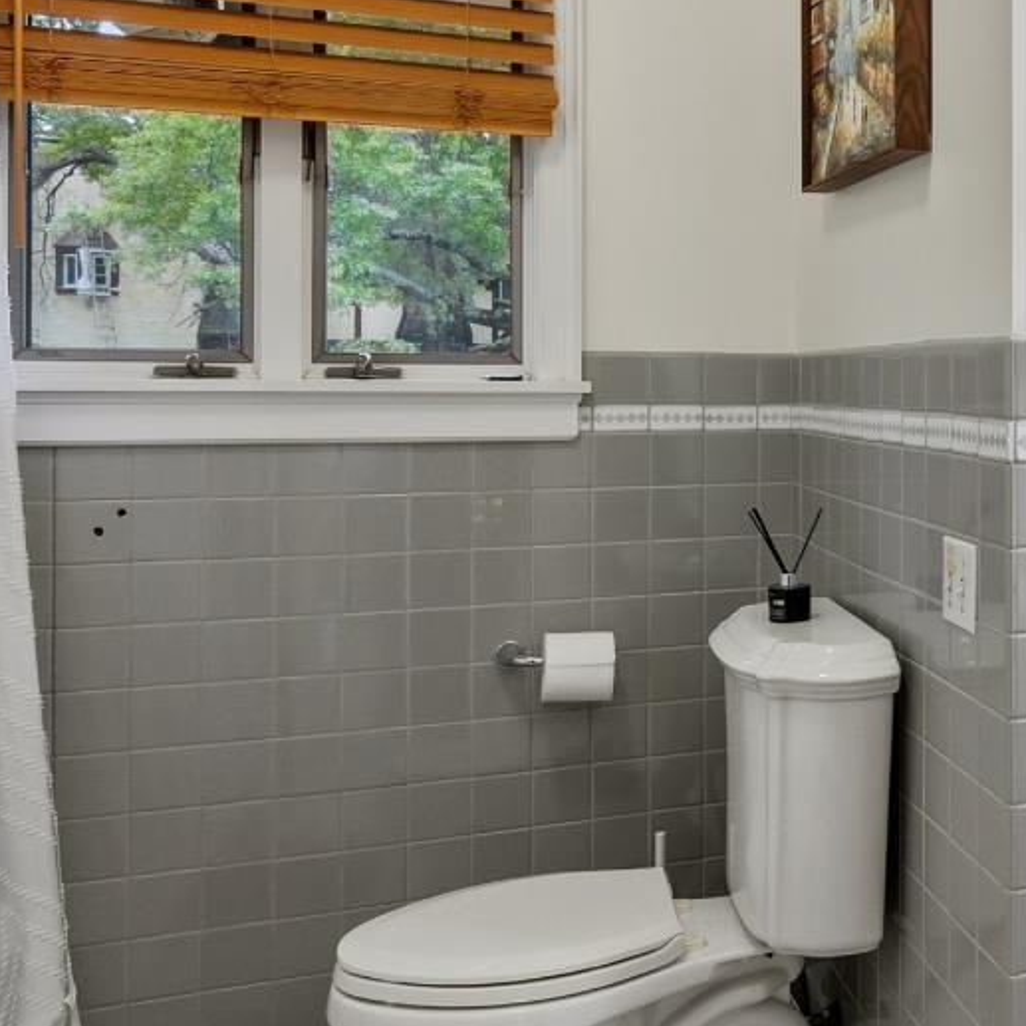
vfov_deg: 44.6
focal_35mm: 37
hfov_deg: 39.1
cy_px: 399
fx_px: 1241
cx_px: 1054
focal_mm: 10
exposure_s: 1/20
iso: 250
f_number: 9
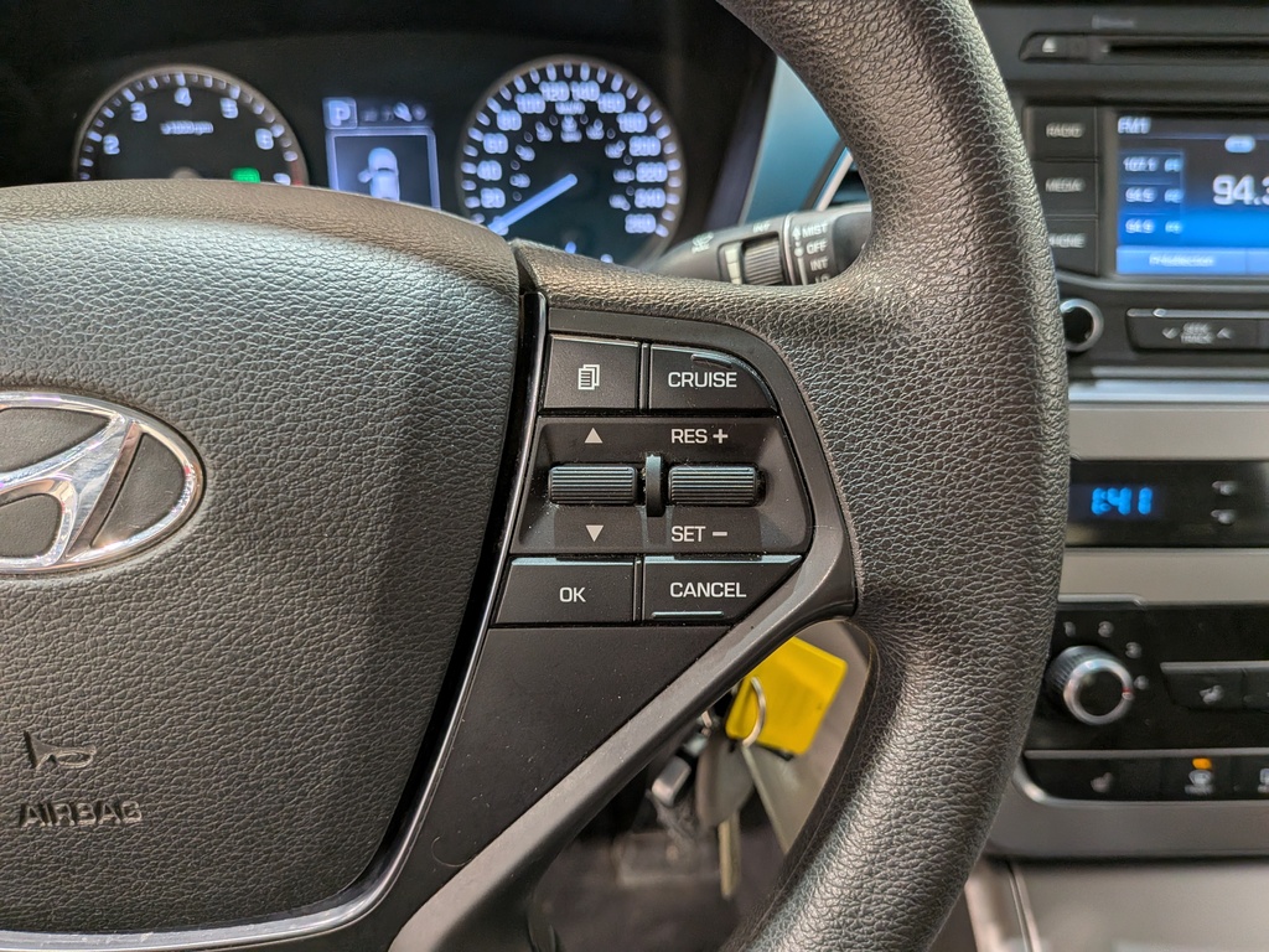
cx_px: 634
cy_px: 476
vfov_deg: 56.8
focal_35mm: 24
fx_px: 880
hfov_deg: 71.6
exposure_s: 1/60
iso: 50
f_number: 1.7
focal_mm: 4.53
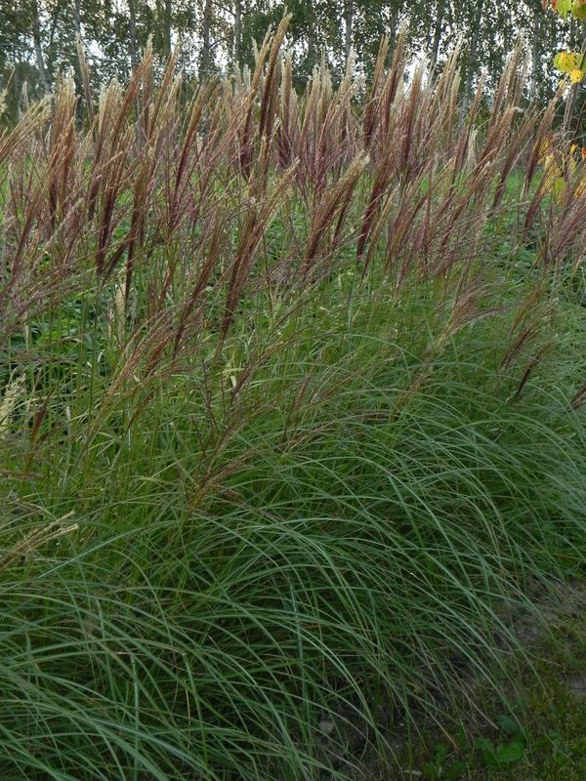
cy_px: 390
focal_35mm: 58
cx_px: 293
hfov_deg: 25.2
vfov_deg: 33.2
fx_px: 1309
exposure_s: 1/25
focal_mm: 10.3
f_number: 4
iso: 160
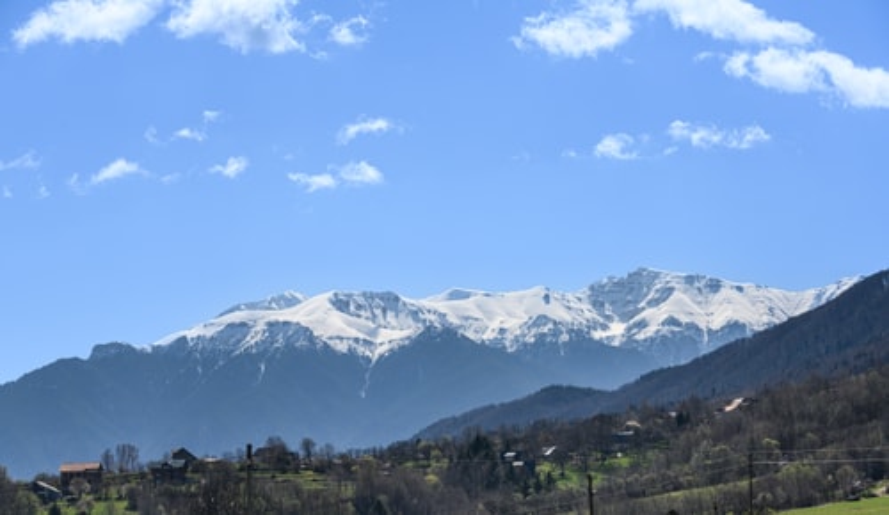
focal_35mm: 106
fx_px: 2518
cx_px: 444
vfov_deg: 11.7
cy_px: 296
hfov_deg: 20.0
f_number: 8
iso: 64
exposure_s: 1/800
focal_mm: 102
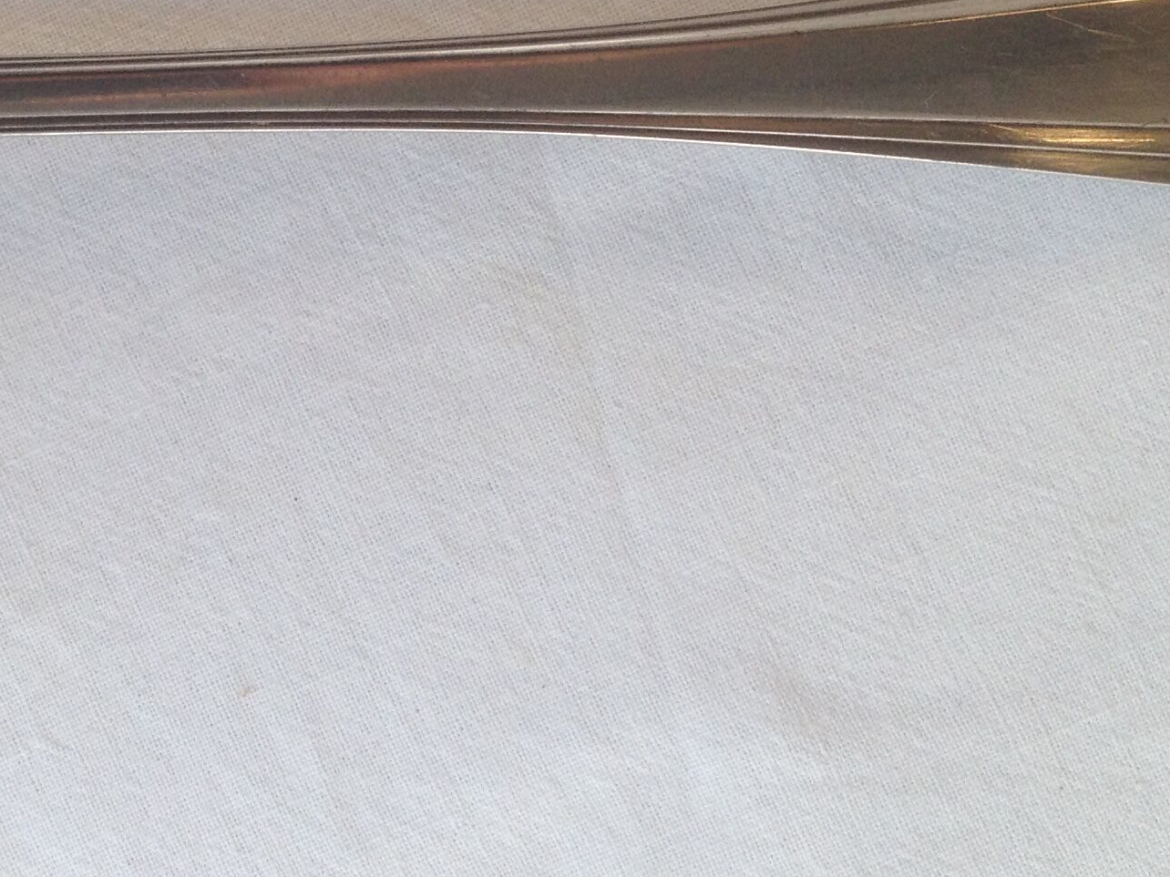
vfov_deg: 16.4
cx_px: 130
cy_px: 128
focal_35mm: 89
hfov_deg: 21.5
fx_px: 3008
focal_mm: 4.28
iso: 50
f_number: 2.4
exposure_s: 1/223
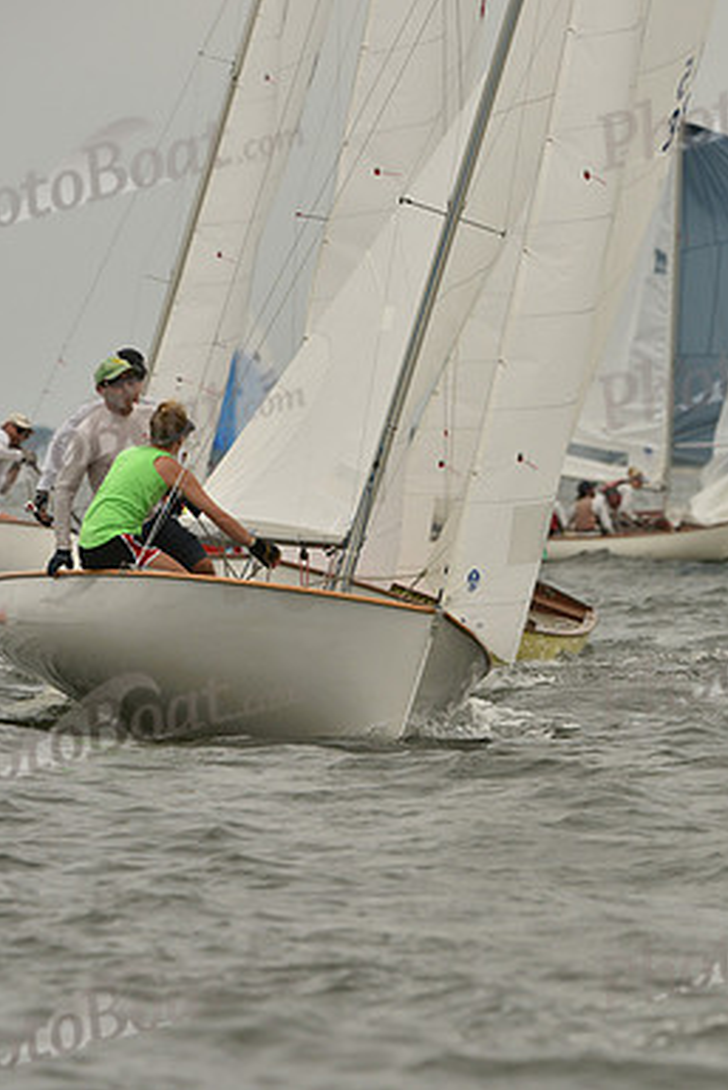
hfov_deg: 3.1
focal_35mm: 437
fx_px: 13243
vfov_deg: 4.7
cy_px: 545
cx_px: 453
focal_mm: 290
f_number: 6.3
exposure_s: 1/1000
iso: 400
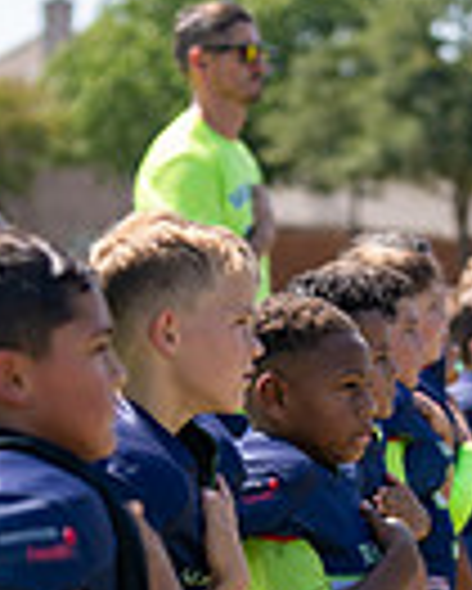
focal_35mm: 225
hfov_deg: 6.9
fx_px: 3924
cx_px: 315
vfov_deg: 8.5
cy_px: 585
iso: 100
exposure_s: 1/800
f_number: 2.8
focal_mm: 70
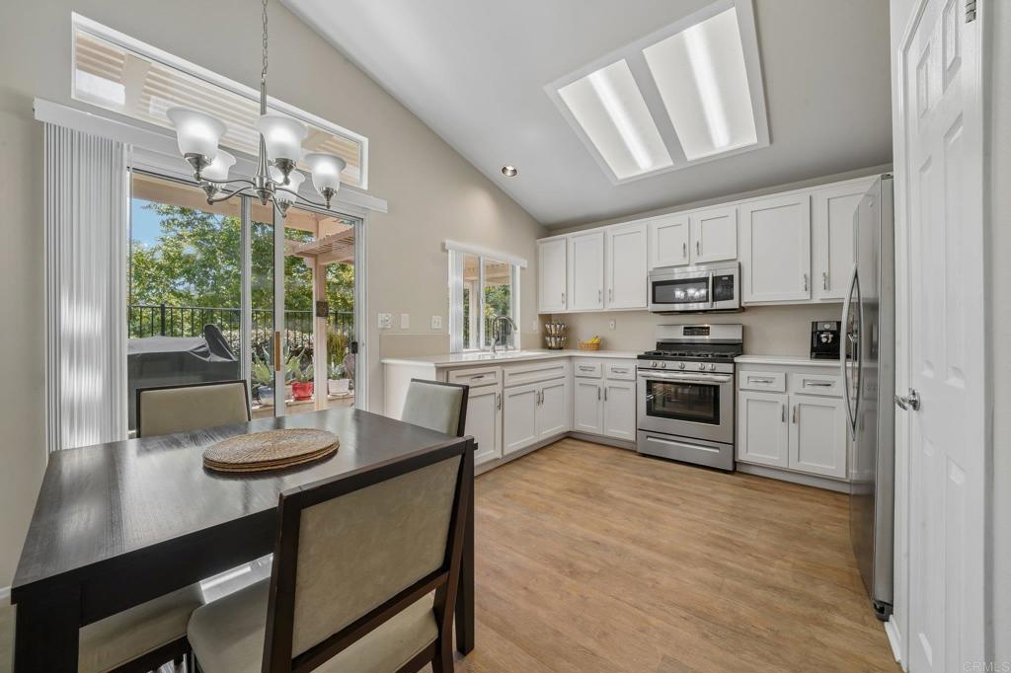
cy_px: 336
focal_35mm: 13
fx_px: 365
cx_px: 506
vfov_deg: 85.4
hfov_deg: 108.3
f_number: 13
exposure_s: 1/25
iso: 400
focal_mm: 13
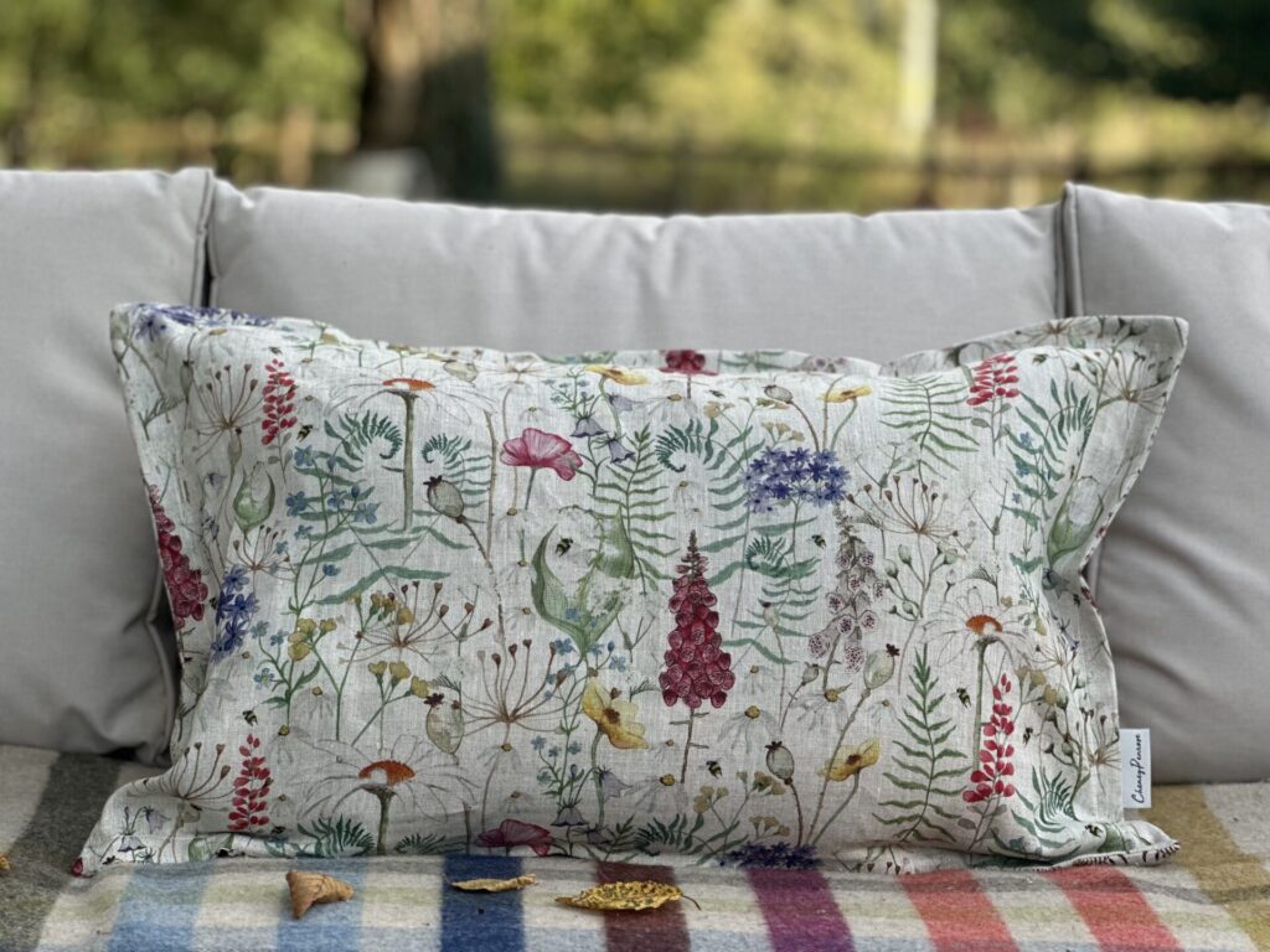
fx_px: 2825
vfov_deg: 19.1
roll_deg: -2.1
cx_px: 635
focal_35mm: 77
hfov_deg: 25.3
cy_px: 476
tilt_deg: -5.8
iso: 40
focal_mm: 9
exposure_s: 1/121
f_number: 2.8
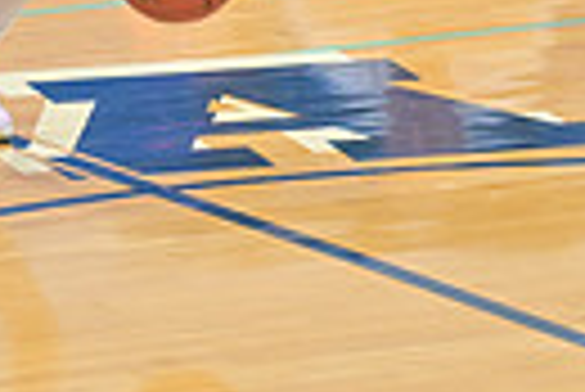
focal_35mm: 892
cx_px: -40
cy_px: -419
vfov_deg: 1.5
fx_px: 14511
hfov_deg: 2.3
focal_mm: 200
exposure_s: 1/800
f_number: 4
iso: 6400
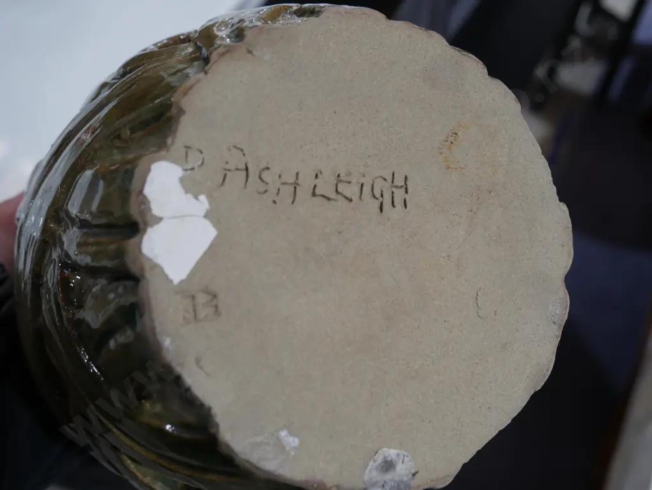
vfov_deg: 36.0
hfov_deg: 46.8
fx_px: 754
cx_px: 326
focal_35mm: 40
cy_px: 245
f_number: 4.4
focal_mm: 20
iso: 400
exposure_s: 1/60
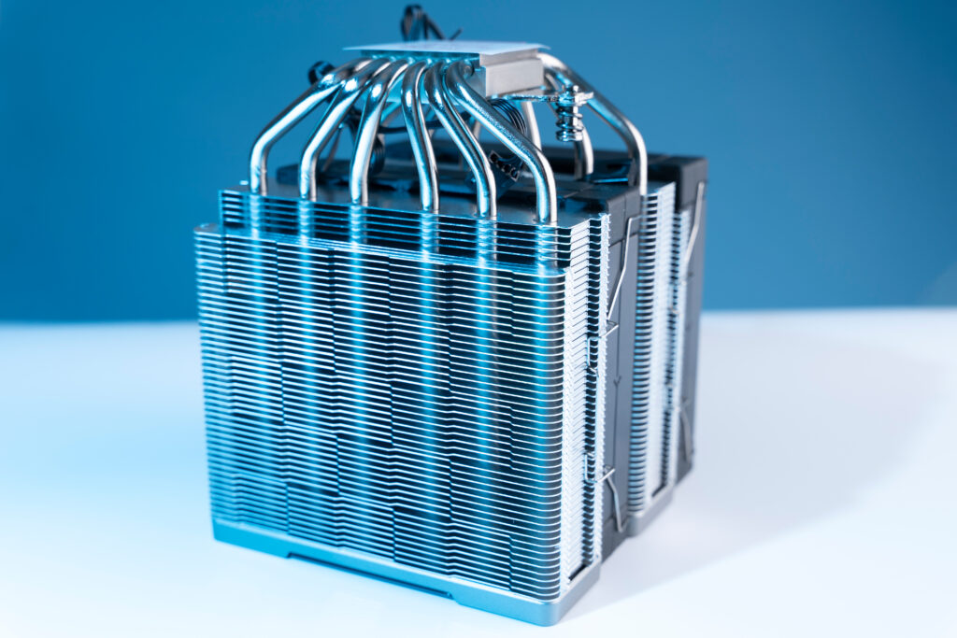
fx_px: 1287
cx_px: 478
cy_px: 319
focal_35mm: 48
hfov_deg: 40.8
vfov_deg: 27.9
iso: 100
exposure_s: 1/125
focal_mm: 48.4
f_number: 6.3
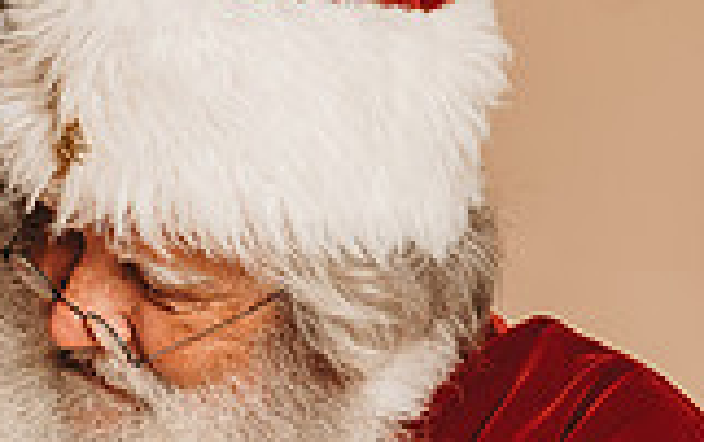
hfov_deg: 9.8
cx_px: 13
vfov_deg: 6.1
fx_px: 4091
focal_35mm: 213
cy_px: 628
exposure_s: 1/160
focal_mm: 58
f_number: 4
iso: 100
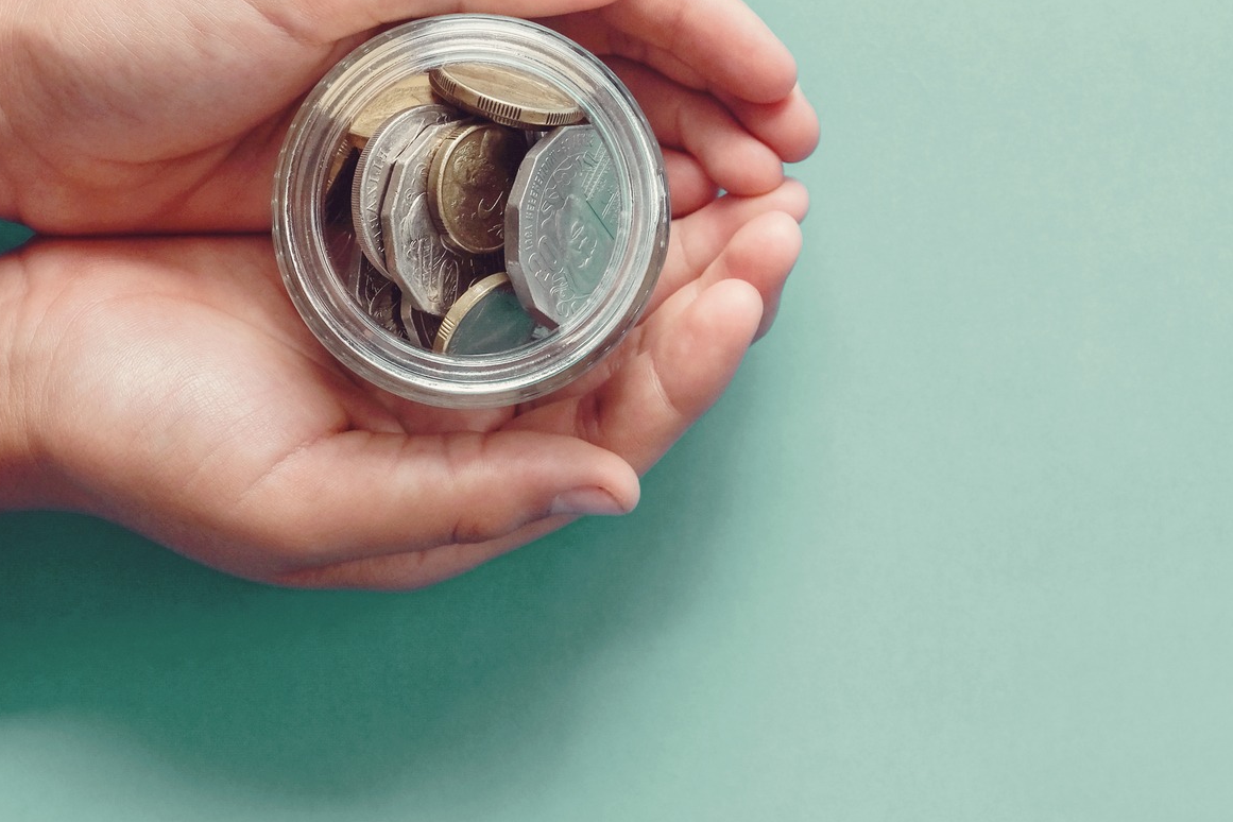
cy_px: 239
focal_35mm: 62
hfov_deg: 32.3
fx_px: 2123
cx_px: 734
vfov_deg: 21.8
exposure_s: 1/60
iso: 640
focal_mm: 24.2
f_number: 9
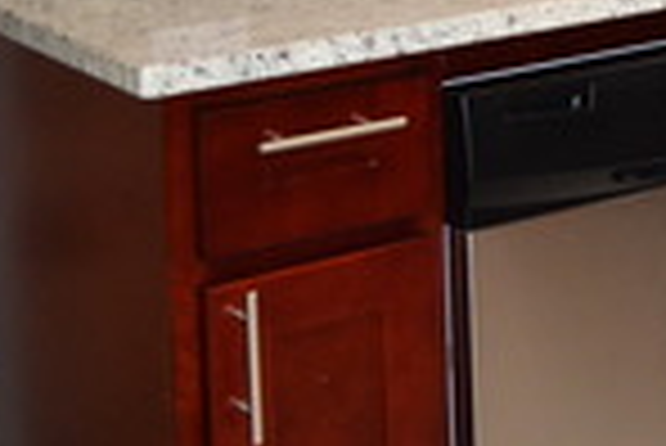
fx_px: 2167
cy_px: -381
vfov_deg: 10.9
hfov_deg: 15.0
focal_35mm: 117
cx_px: 1228
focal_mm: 18
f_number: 4
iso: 400
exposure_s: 1/100
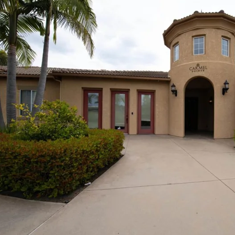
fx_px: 146
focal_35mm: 19
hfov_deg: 74.0
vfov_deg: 77.7
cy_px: 114
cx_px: 166
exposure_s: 1/250
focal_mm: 14
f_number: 10
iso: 320
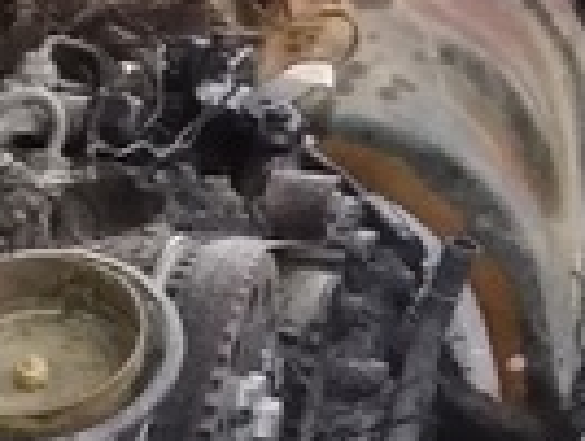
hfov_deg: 14.3
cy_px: 472
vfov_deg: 12.1
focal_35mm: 121
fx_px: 2049
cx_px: -476
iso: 1364
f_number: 2.2
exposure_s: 1/14.3
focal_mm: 3.46
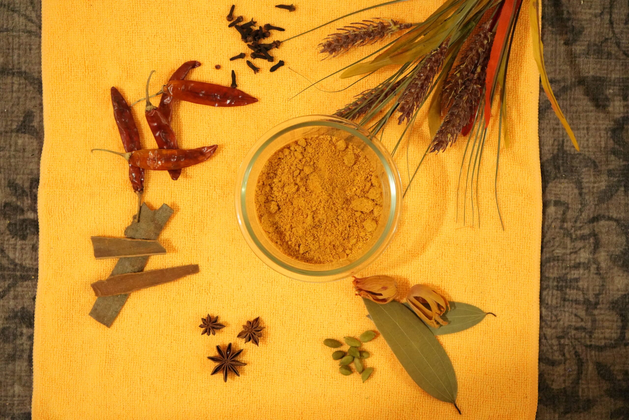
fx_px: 1223
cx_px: 314
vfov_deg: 19.5
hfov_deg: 28.8
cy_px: 210
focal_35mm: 70
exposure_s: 1/60
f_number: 5.6
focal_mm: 70
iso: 12800
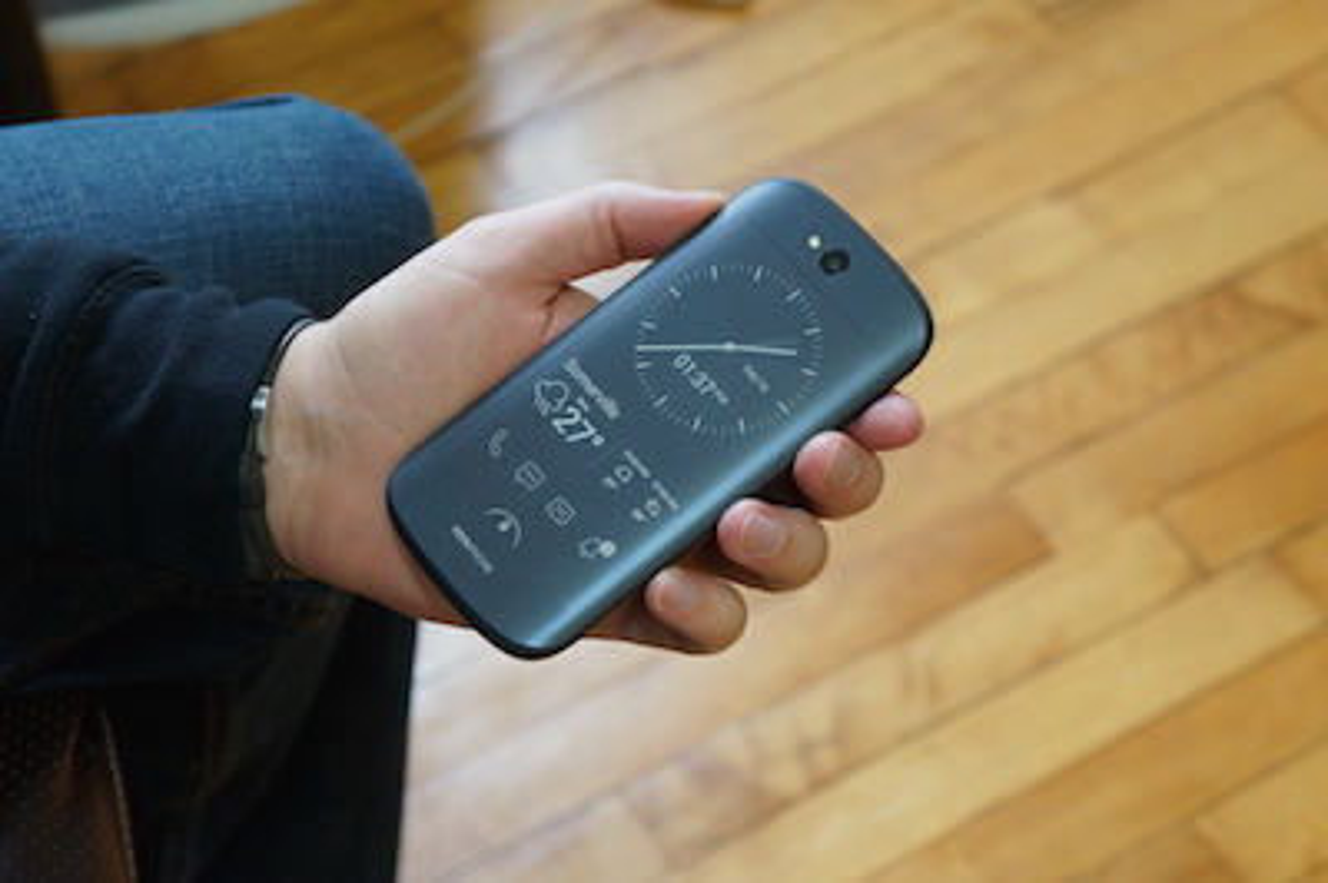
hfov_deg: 29.9
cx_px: 664
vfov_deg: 20.1
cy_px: 442
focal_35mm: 68
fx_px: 2488
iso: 1600
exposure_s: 1/80
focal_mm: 45
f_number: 5
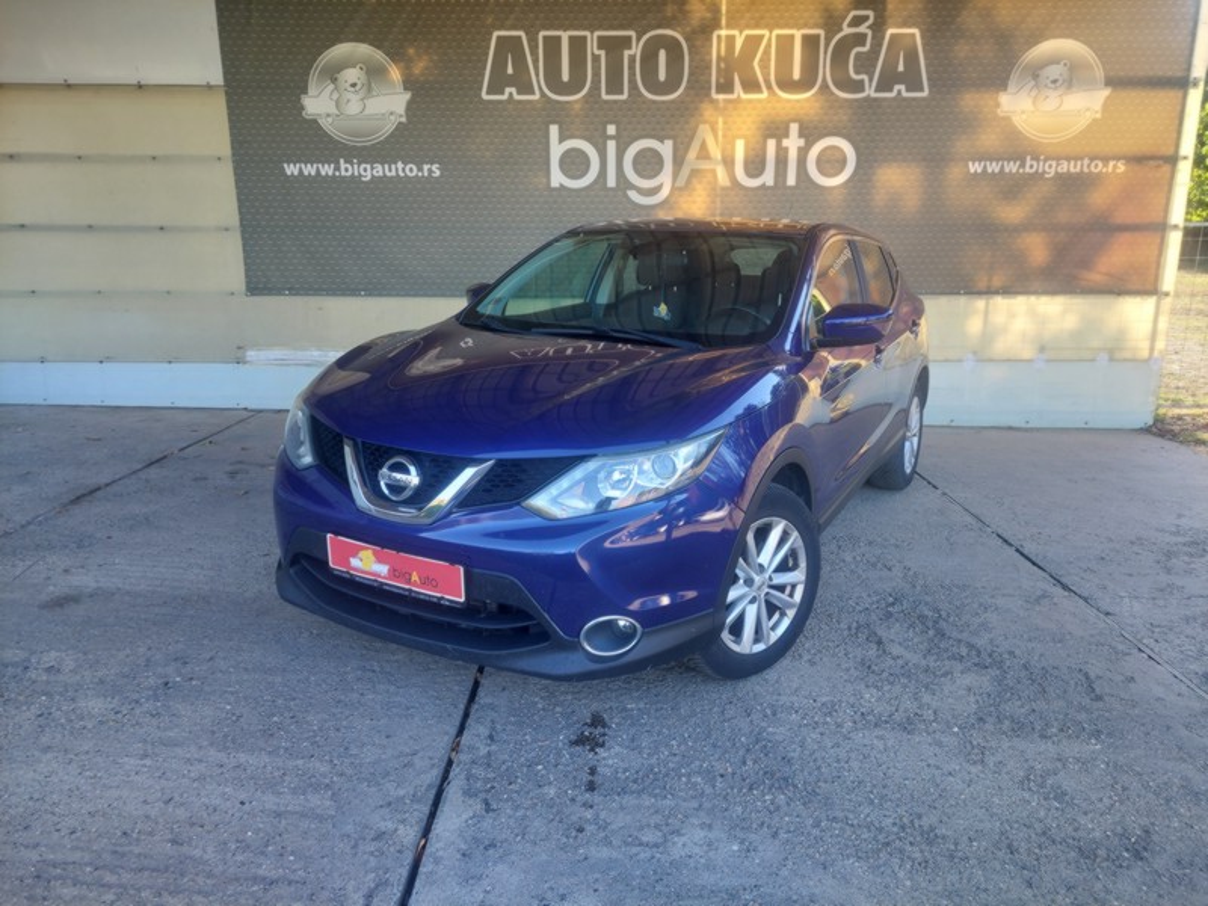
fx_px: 872
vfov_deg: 54.9
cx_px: 604
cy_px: 453
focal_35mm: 25
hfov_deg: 69.4
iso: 64
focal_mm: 5.23
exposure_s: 1/120
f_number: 1.8
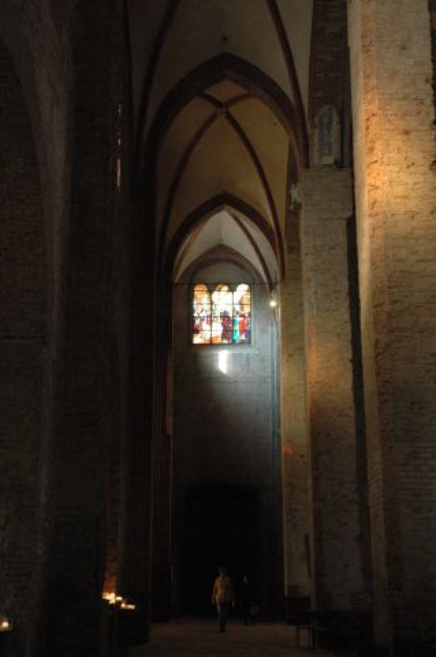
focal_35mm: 51
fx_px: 928
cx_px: 218
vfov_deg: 38.9
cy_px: 328
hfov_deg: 26.4
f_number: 5
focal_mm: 34
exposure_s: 1/25
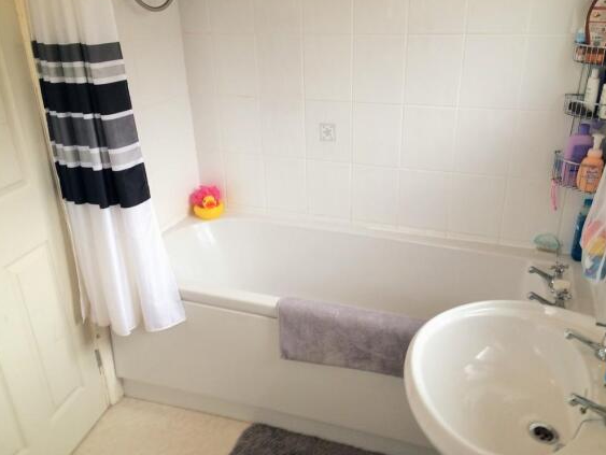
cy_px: 225
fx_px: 526
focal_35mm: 30
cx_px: 309
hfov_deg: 59.9
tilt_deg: -23.4
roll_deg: +2.7
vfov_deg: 46.8
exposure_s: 1/60
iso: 40
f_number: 2.2
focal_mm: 4.15
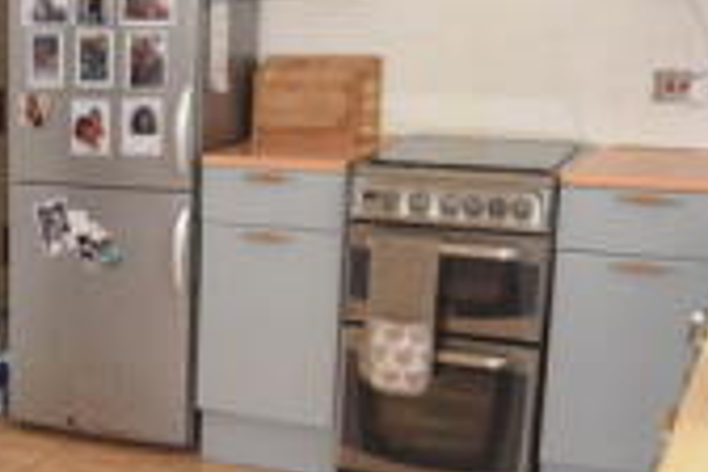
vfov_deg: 19.4
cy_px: 306
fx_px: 1377
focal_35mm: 70
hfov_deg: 25.1
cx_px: -204
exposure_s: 1/125
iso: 220
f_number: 5.6
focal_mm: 12
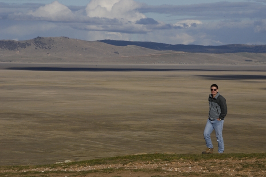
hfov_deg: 12.2
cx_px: 133
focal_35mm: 168
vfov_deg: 8.2
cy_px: 88
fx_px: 1242
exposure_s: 1/250
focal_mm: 112
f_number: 25
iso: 400
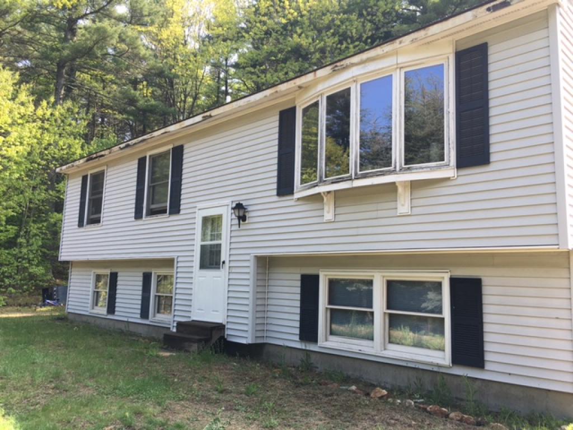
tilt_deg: +8.2
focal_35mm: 29
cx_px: 286
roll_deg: -1.0
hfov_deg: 61.7
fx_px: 480
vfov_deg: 48.2
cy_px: 215
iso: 25
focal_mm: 4.15
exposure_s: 1/218
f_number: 2.2
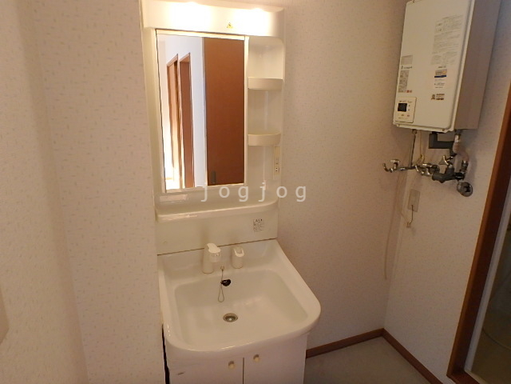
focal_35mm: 21
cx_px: 256
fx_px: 310
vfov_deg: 63.4
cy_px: 192
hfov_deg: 79.0
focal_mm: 3.7
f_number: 3.5
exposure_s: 1/60
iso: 160
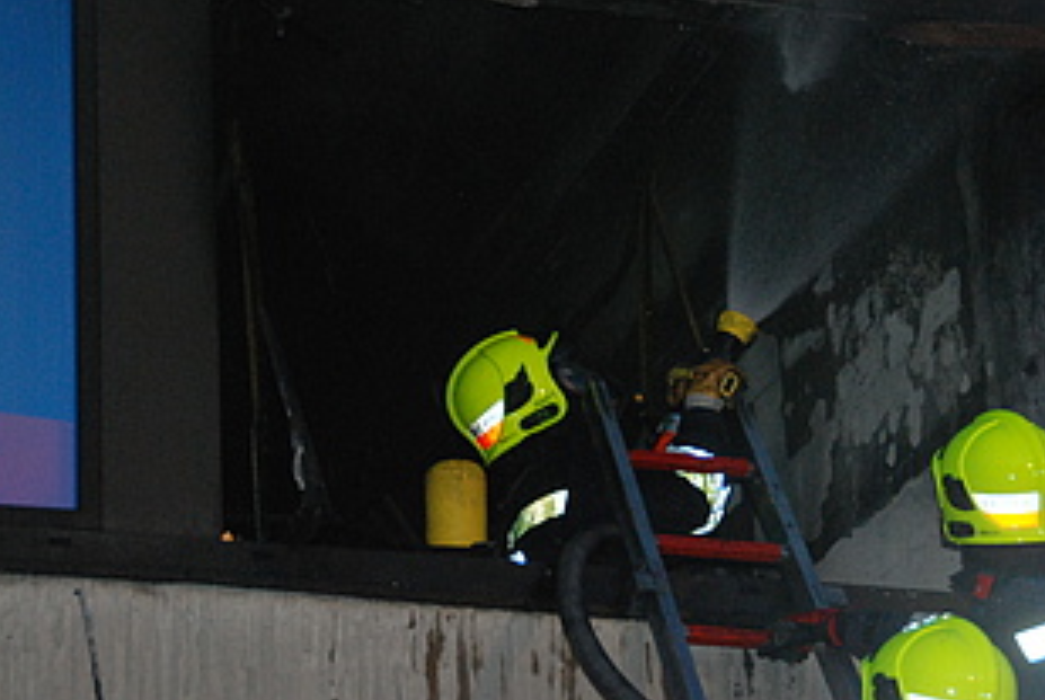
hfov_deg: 14.3
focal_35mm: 143
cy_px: 265
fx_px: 4157
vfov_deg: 9.6
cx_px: 604
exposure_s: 1/60
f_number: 5.6
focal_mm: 62
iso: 1250
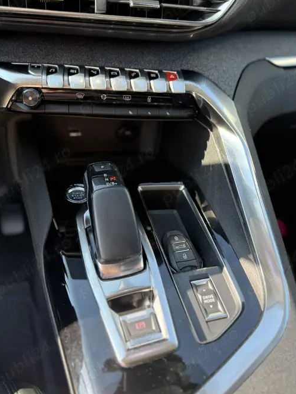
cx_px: 158
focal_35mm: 29
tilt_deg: -36.9
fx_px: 330
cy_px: 195
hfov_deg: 48.2
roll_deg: -4.2
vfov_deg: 61.6
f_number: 1.78
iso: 100
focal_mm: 6.76
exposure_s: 1/243
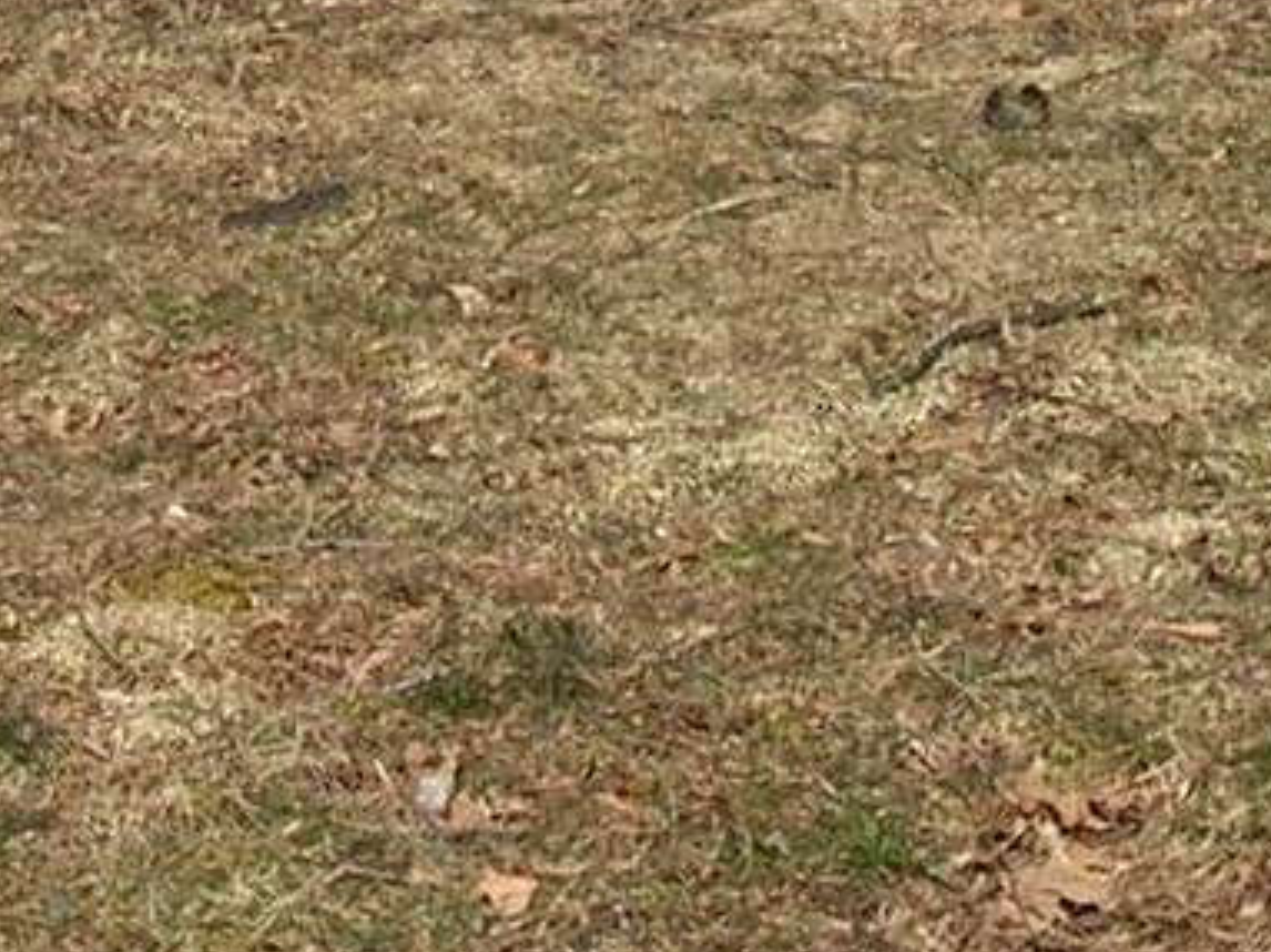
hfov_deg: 10.3
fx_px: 7082
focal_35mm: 193
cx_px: 626
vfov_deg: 7.6
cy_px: -206
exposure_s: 1/786
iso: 50
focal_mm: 6
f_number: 3.7
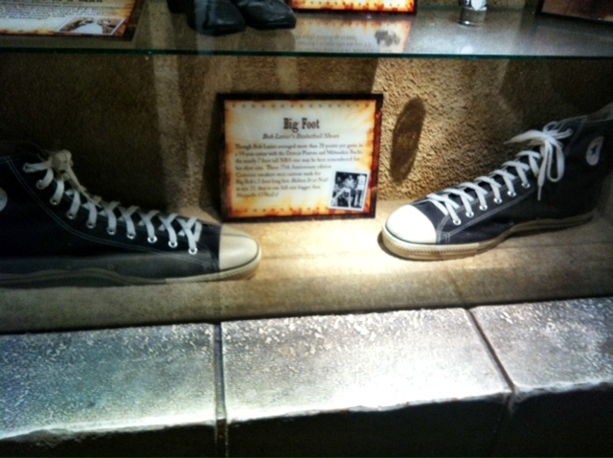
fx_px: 619
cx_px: 306
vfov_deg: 40.6
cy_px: 229
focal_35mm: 35
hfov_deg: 52.7
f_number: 2.8
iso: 80
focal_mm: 3.85
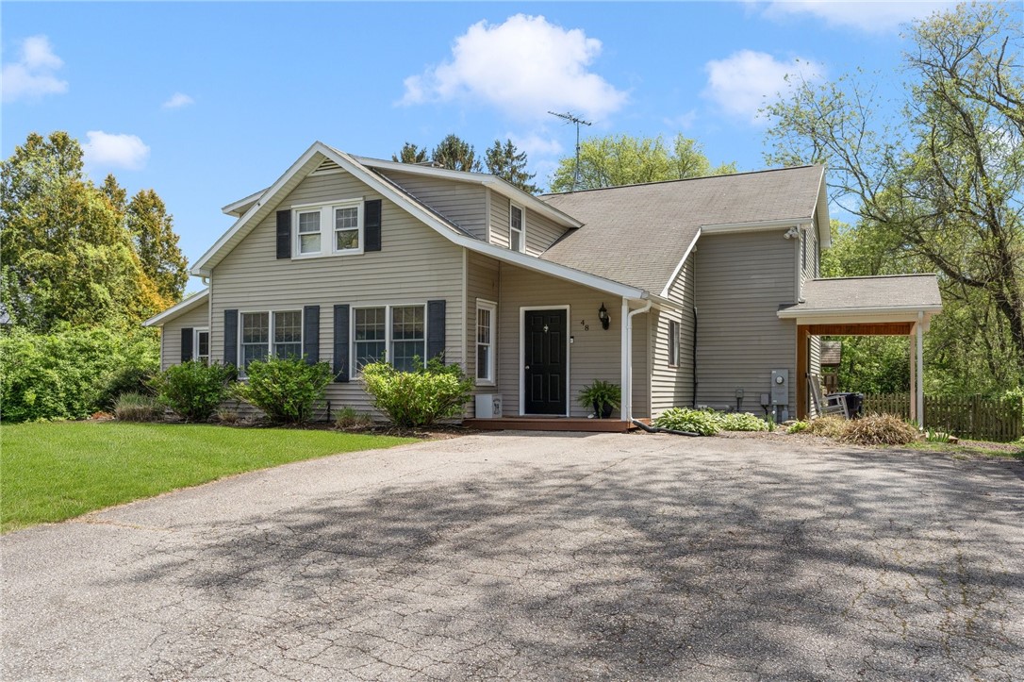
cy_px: 341
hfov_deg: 69.4
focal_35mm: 26
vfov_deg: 49.5
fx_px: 739
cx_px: 512
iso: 640
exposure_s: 1/1250
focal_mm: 26
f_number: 7.1
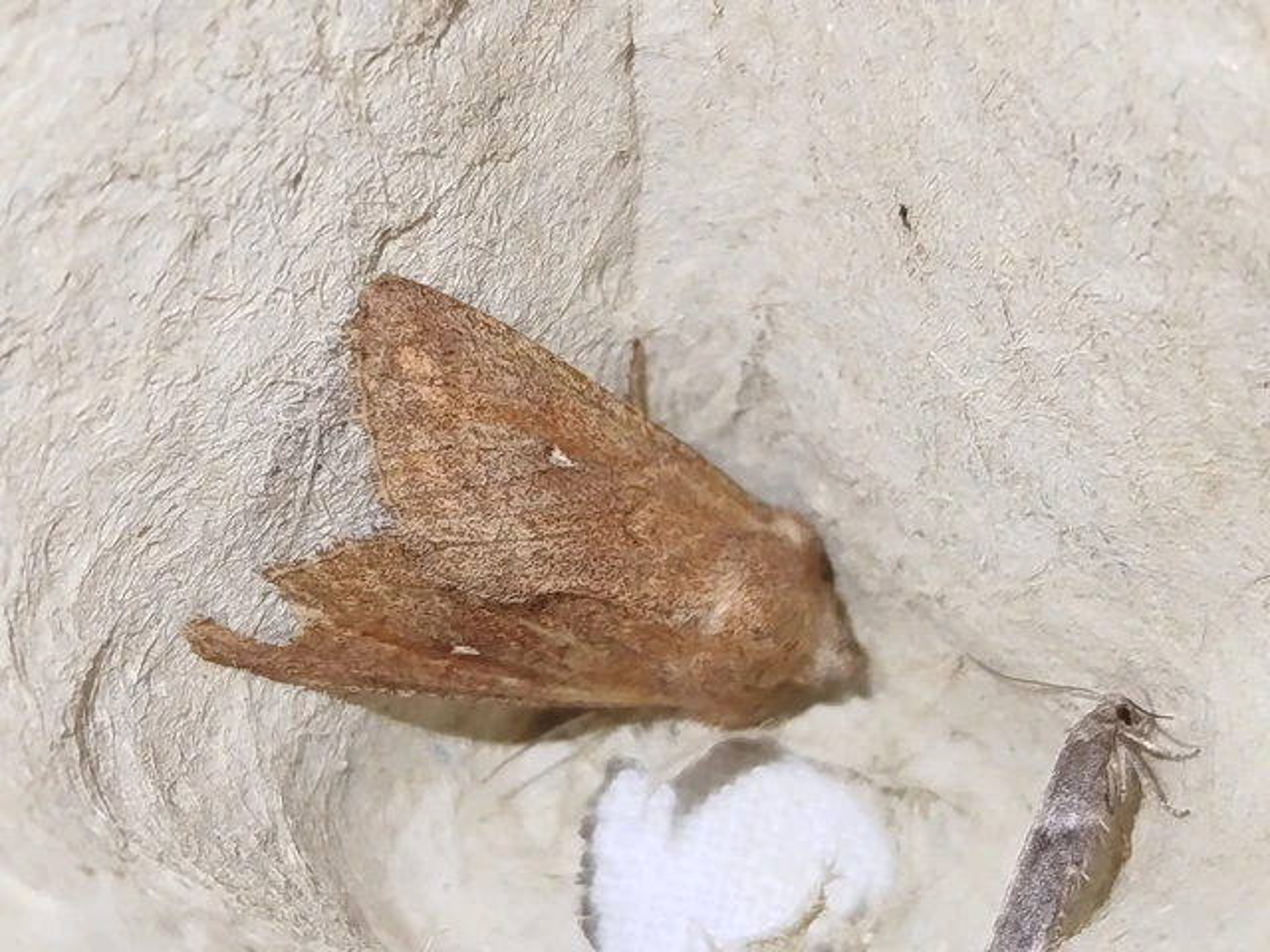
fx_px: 3155
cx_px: 635
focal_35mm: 86
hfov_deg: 22.8
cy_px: 476
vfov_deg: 17.2
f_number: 1.7
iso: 80
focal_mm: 5.31
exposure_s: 1/50
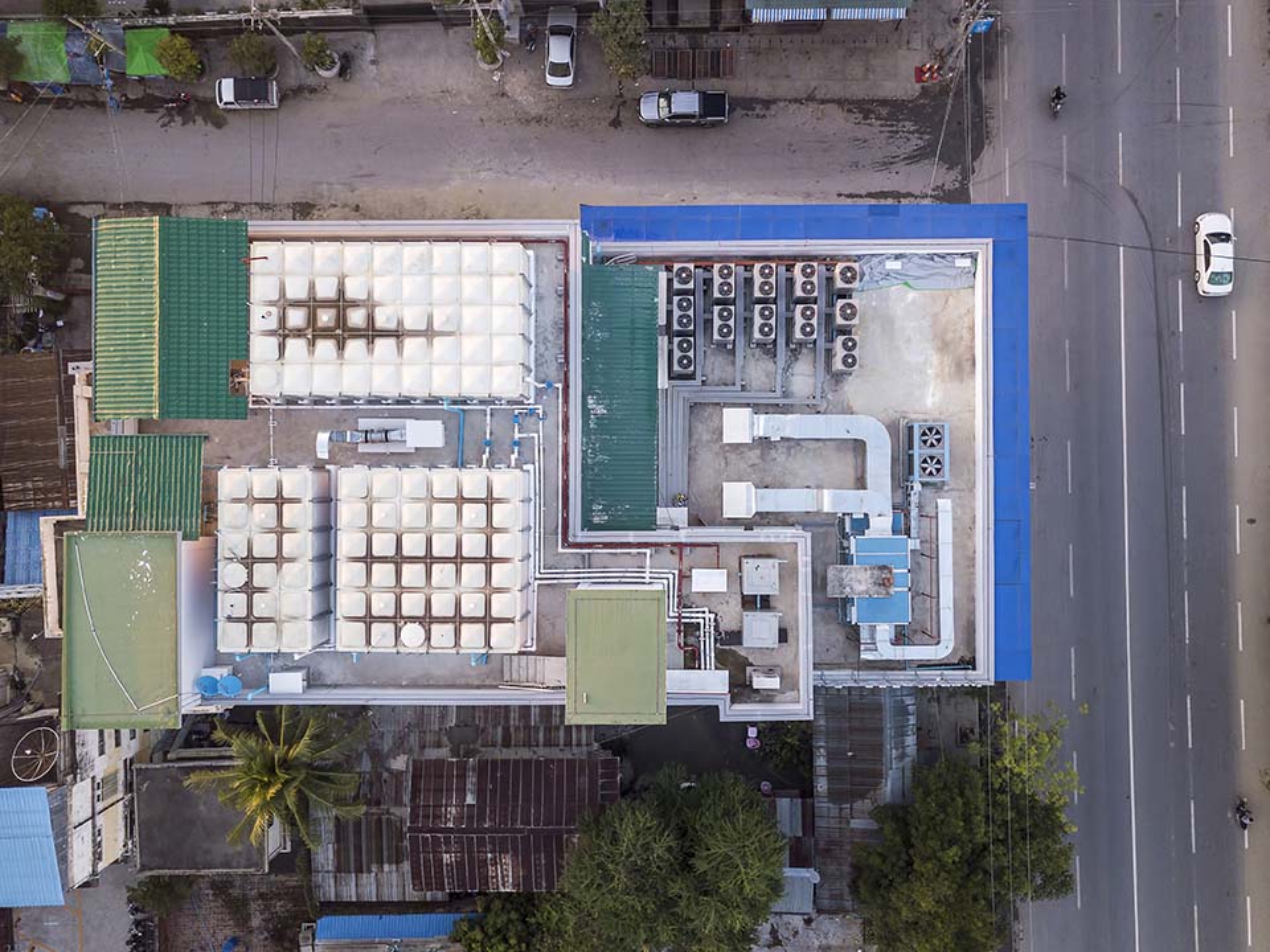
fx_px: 954
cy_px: 476
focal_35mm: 26
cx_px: 635
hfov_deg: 67.3
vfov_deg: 53.1
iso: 100
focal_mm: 4.73
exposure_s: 1/160
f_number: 2.2
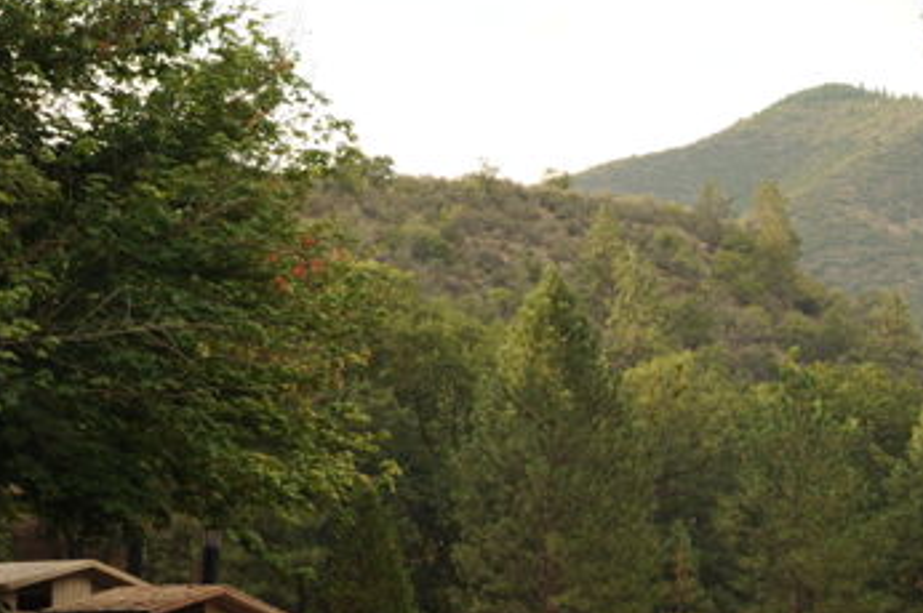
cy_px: 480
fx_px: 1895
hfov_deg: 27.3
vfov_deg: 18.2
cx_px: 526
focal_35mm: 74
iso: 200
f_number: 10
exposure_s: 1/60
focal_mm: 32
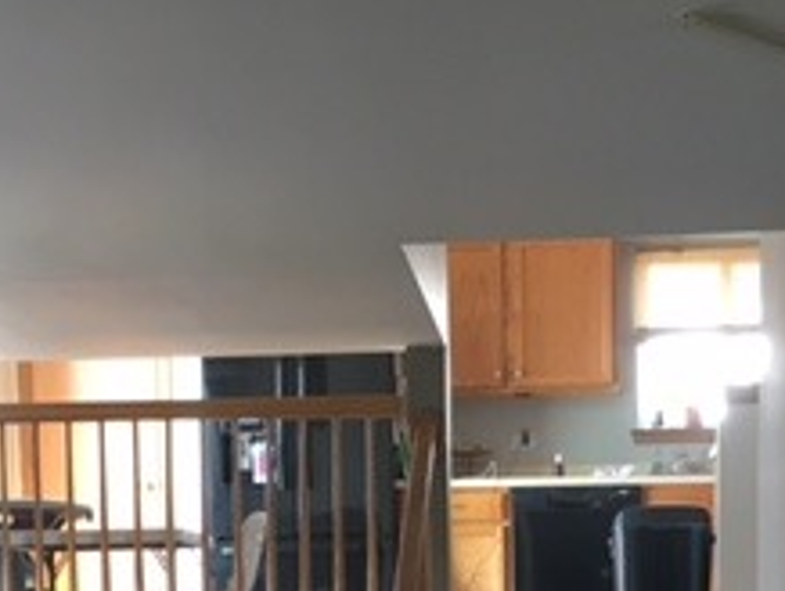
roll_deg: +1.1
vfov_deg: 16.4
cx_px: 429
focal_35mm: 85
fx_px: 1930
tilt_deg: -4.0
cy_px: 775
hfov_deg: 23.0
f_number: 2.2
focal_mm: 4.15
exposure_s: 1/30
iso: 64
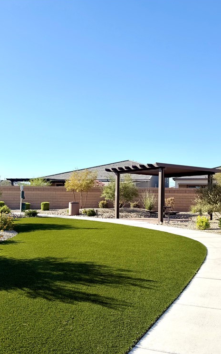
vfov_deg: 55.3
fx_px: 337
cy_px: 179
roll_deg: -1.0
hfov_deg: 36.3
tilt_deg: +2.5
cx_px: 111
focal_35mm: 35
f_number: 1.78
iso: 80
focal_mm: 6.76
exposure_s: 1/4673
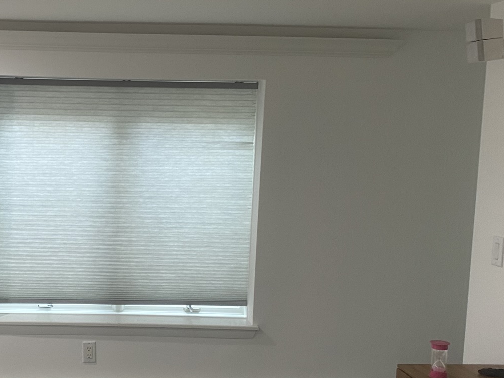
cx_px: 68
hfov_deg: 34.5
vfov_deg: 27.5
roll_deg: -0.4
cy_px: 225
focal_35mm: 53
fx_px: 772
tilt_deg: -5.8
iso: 80
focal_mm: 4.25
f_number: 1.8
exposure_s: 1/60
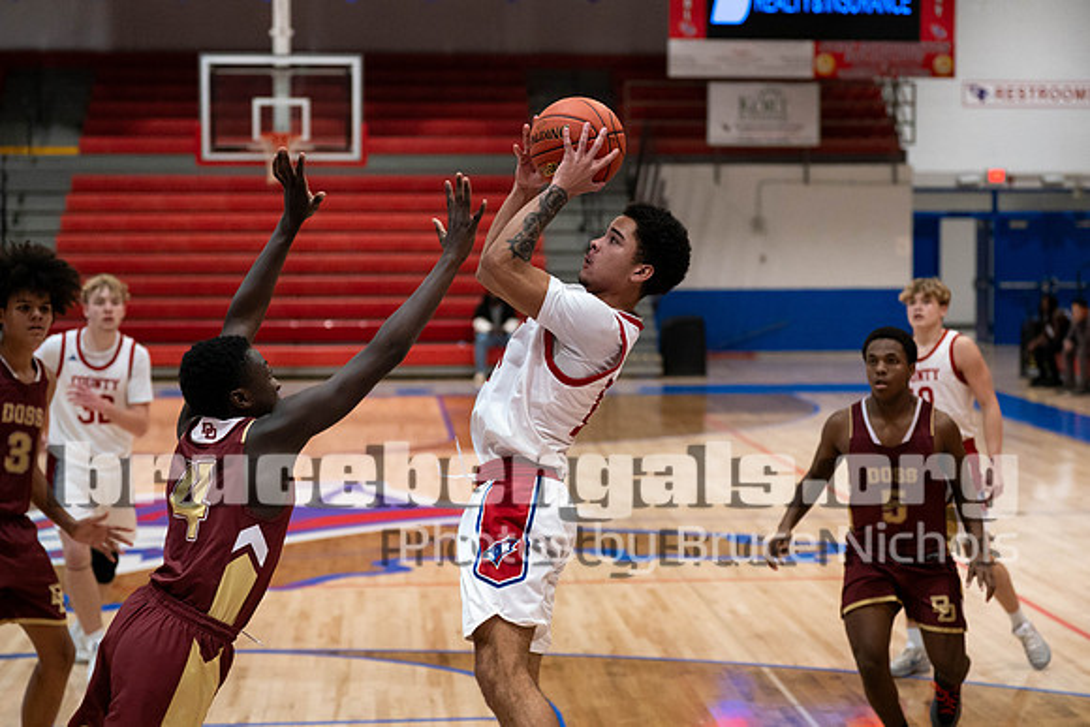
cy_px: 337
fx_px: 2428
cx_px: 610
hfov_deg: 25.3
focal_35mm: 80
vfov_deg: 17.0
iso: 4000
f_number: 2.8
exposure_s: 1/1000
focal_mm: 70
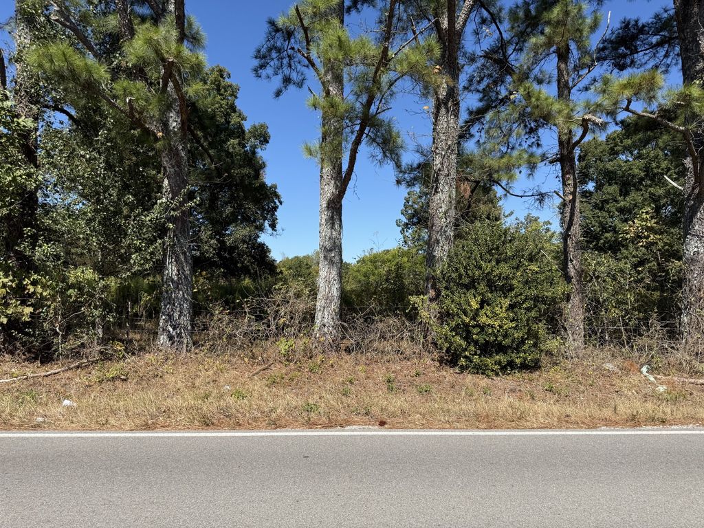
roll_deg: -1.1
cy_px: 264
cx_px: 352
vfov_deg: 56.8
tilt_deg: +3.2
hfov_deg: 71.6
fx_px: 488
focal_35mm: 24
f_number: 1.78
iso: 80
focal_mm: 6.76
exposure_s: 1/3425
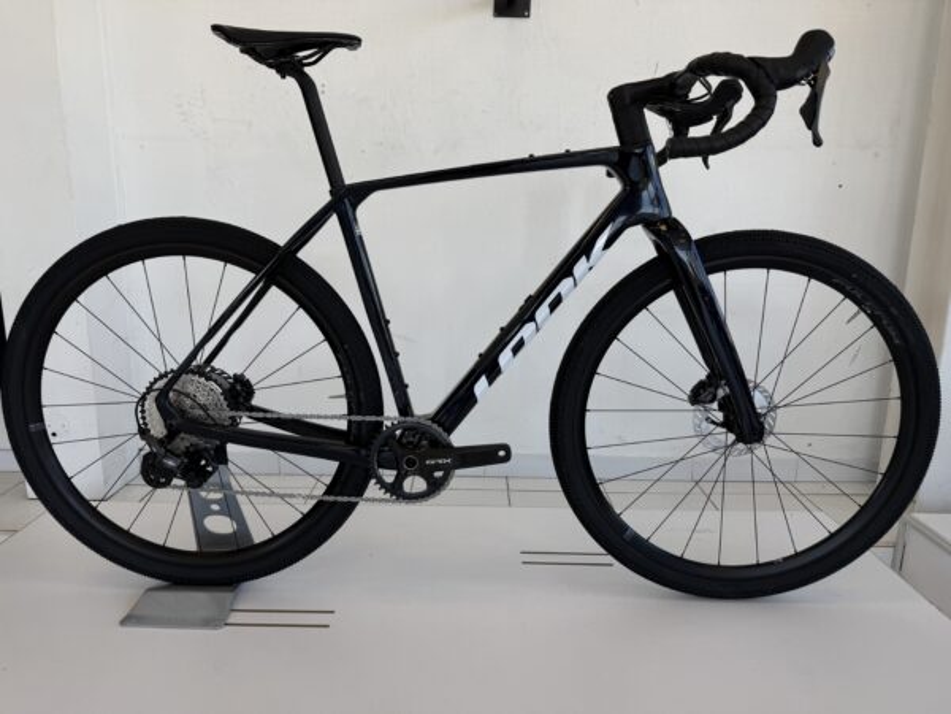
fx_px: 659
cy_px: 357
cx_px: 476
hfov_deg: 71.6
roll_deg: -0.6
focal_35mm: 24
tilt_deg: -11.3
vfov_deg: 56.8
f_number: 1.78
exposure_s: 1/510
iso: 80
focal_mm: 6.76
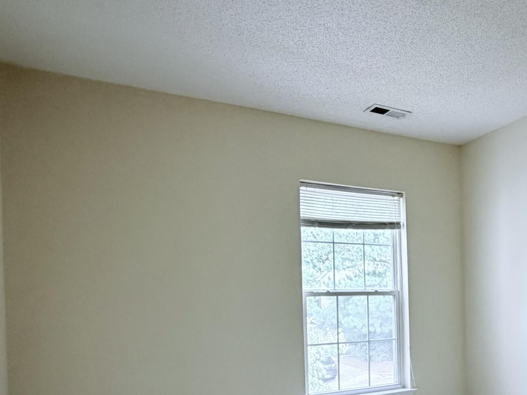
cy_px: 301
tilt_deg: +0.7
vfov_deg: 42.6
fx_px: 487
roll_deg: +1.0
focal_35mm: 32
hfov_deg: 55.0
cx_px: 372
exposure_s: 1/104
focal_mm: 2.22
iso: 320
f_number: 2.2
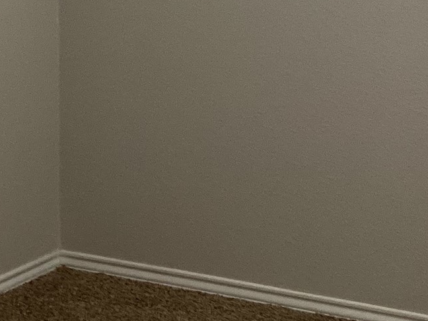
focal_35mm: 98
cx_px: 319
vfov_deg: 14.3
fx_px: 1212
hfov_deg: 19.9
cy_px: -125
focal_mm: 3.3
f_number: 2.4
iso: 160
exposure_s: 1/60
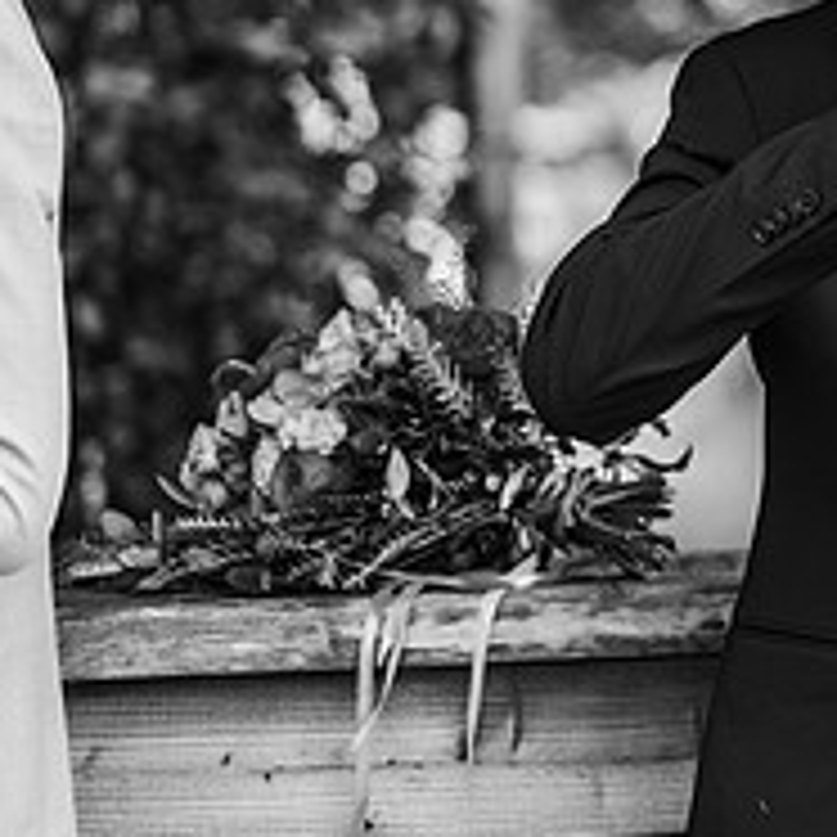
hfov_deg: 7.7
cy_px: 4
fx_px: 6155
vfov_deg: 7.7
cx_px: 1215
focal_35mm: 225
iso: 100
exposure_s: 1/320
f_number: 2.2
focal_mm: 85
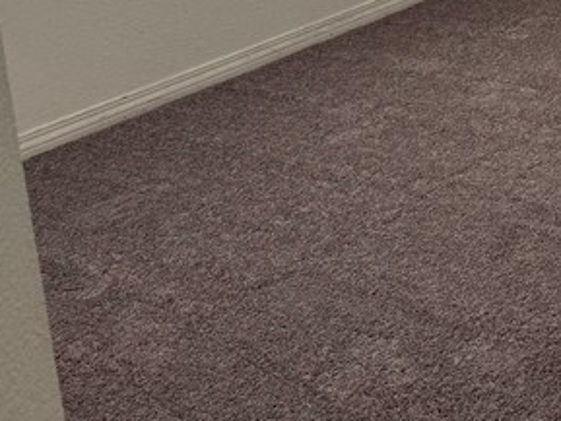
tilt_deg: -12.5
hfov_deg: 19.8
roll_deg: +0.9
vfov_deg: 16.5
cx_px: 856
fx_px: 1378
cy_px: -122
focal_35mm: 85
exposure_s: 1/120
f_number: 1.78
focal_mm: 6.76
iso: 125
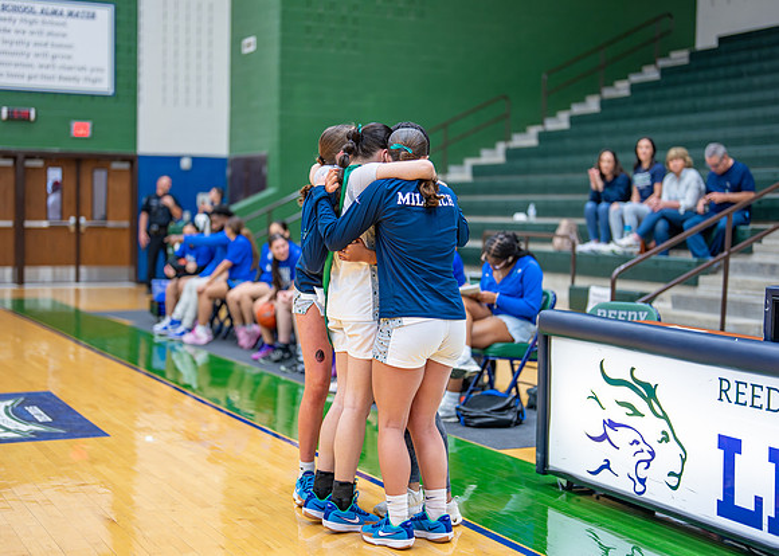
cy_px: 271
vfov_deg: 24.9
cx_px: 374
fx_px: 1261
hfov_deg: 34.3
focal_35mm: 57
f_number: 1.2
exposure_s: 1/500
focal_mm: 50
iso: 640
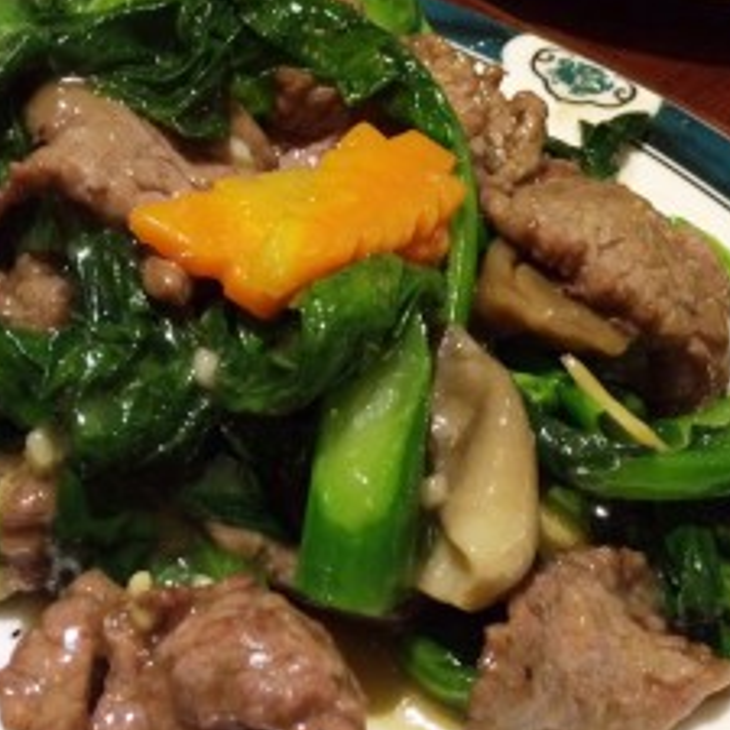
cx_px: 347
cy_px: 135
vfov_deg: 29.3
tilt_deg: -37.7
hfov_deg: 30.0
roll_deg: -4.3
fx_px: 1360
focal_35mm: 57
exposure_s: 1/33
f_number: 2.2
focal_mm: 4.15
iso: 320
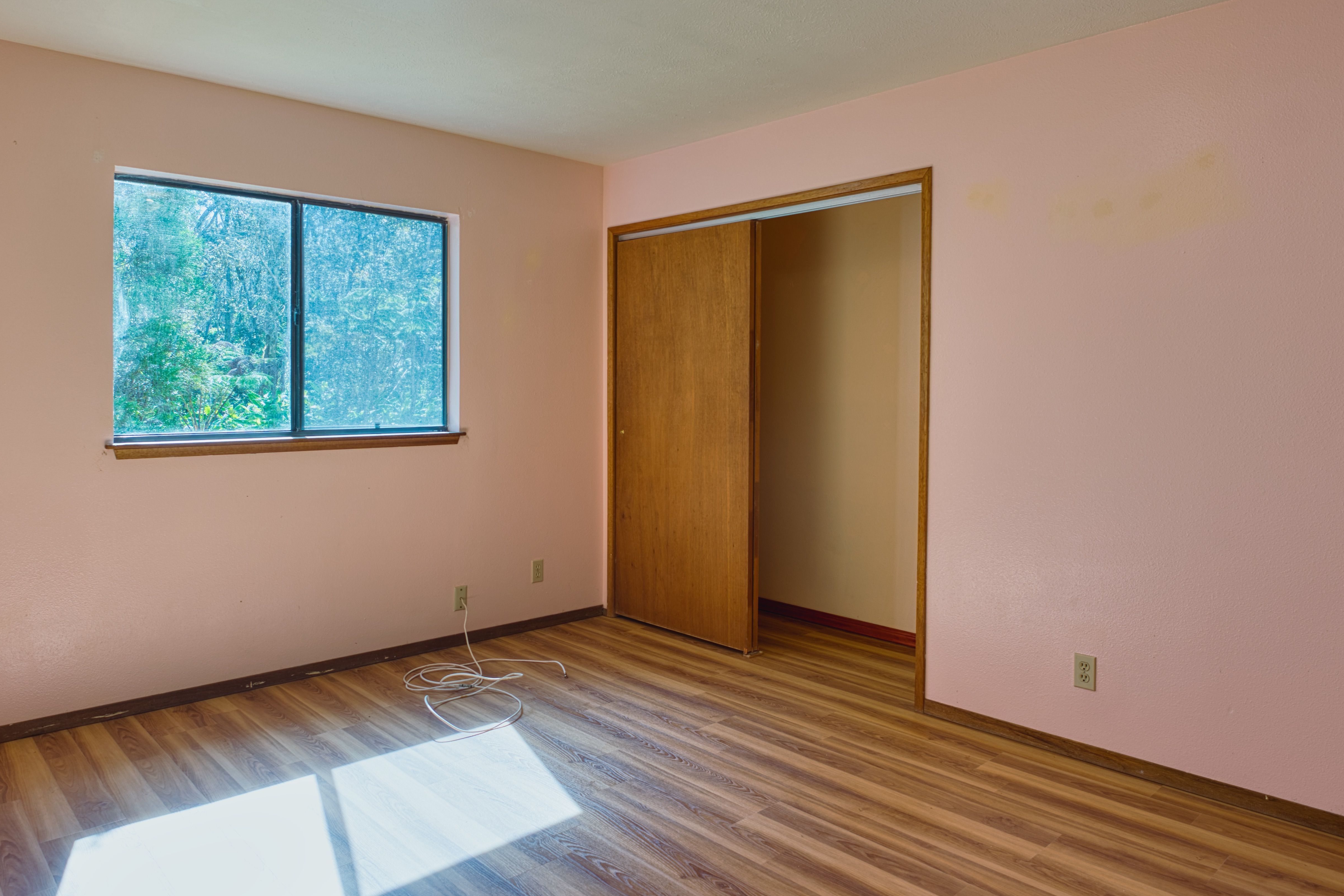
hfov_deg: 75.9
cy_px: 388
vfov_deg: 55.0
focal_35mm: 23
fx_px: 859
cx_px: 617
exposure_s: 1/50
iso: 50
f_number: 4
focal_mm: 14
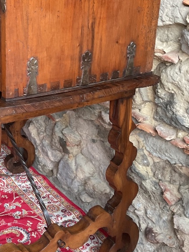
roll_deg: -0.4
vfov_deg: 31.4
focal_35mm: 61
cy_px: 83
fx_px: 444
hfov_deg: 23.5
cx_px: 23
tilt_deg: -17.2
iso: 64
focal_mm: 3
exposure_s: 1/60
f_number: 1.8
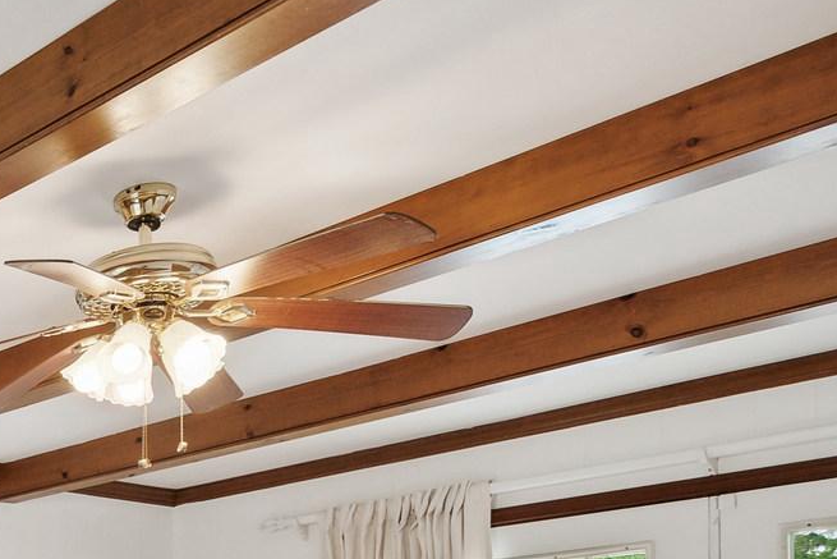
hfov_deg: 28.5
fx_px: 1163
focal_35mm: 50
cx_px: -367
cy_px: 799
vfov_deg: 22.8
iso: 320
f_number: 4
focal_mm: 16
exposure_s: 1/60
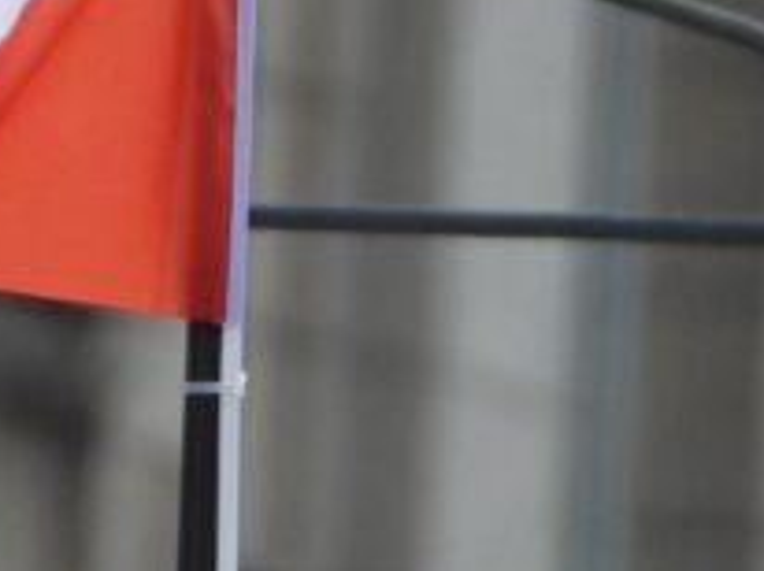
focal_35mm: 4625
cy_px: -330
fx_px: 101958
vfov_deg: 0.3
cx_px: -178
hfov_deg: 0.4
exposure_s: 1/500
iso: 250
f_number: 5.6
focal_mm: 167
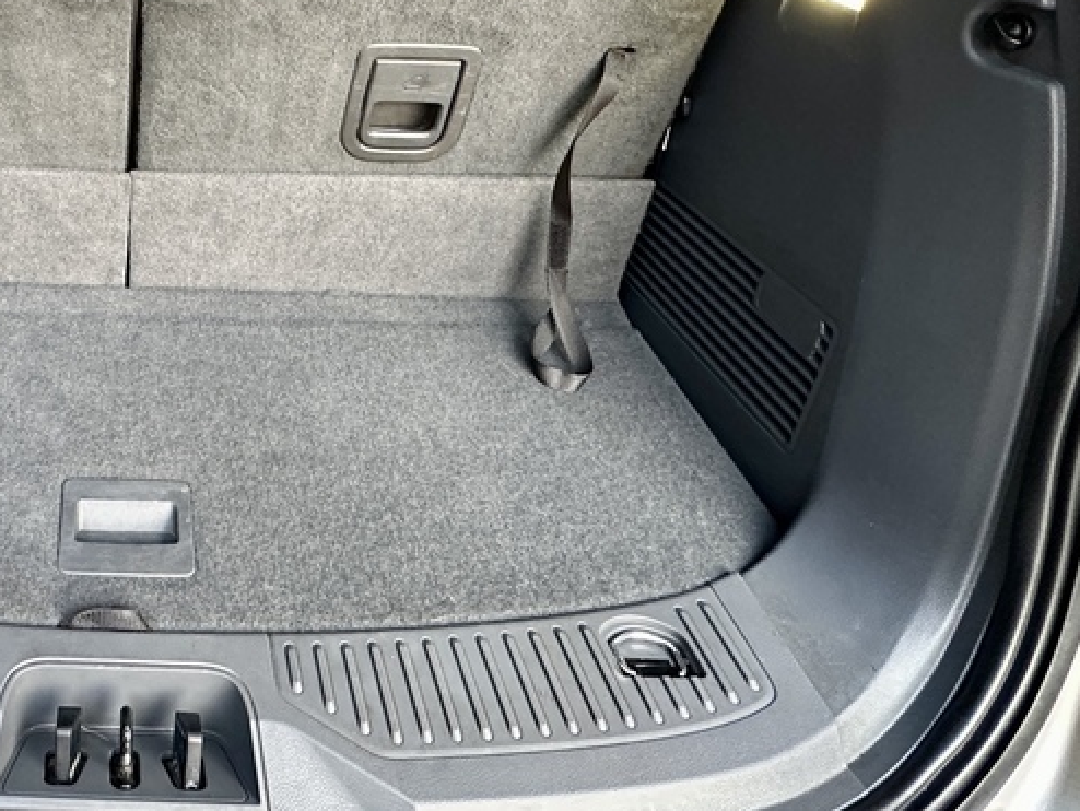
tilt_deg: -22.8
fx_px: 905
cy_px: 107
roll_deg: -3.2
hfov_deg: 54.0
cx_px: 111
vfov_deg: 44.6
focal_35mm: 29
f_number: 2.2
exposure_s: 1/60
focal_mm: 2.22
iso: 320
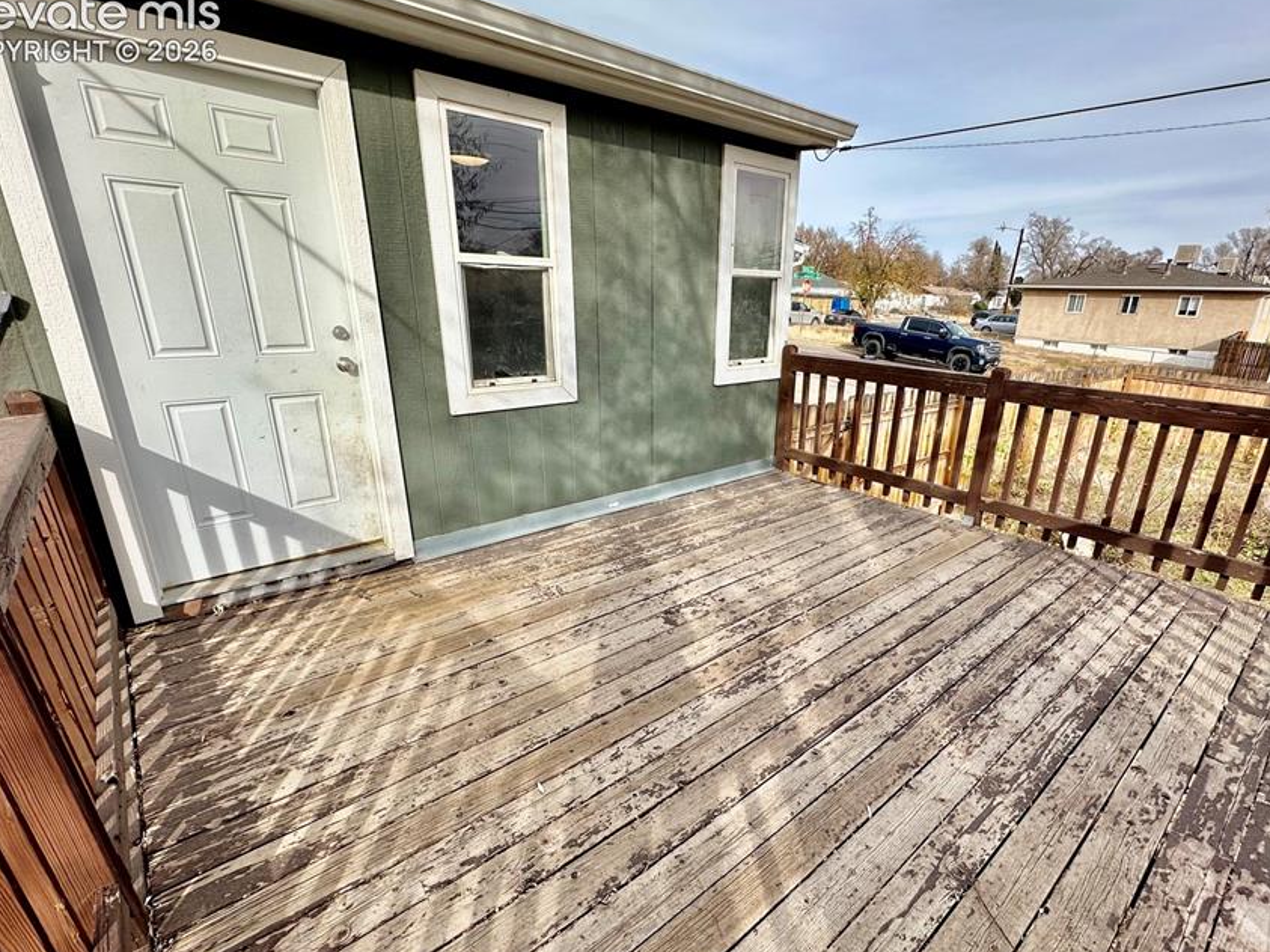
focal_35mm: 17
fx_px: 624
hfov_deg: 90.8
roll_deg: -0.6
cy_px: 507
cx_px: 698
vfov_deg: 74.6
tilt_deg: -17.6
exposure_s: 1/997
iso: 40
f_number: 2.2
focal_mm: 2.22
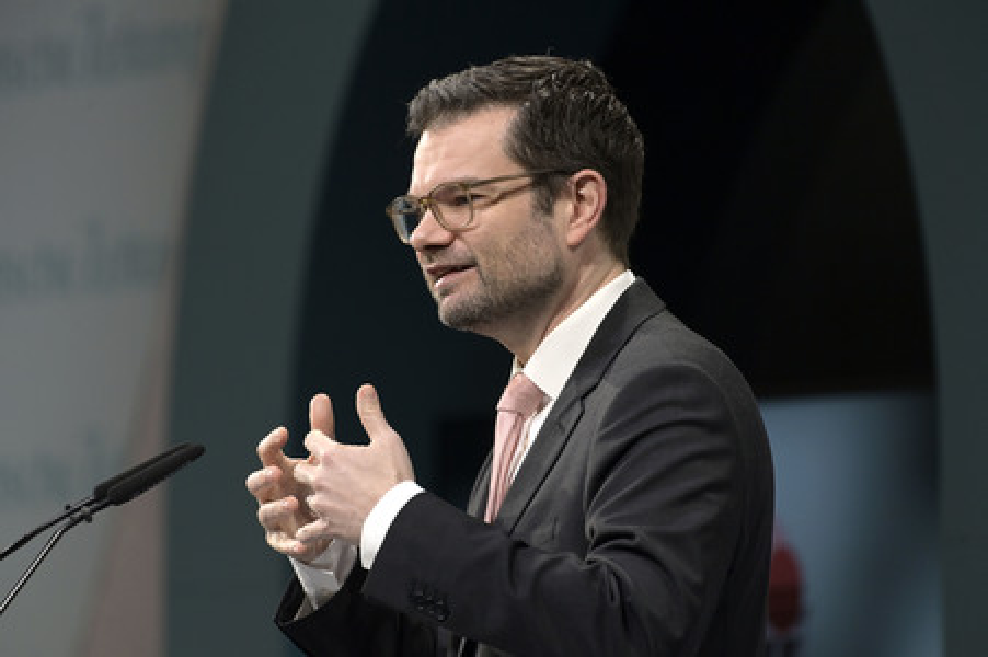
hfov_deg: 4.9
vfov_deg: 3.3
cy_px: 328
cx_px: 494
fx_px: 11518
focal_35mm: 420
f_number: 5.6
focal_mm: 420
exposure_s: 1/640
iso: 2500
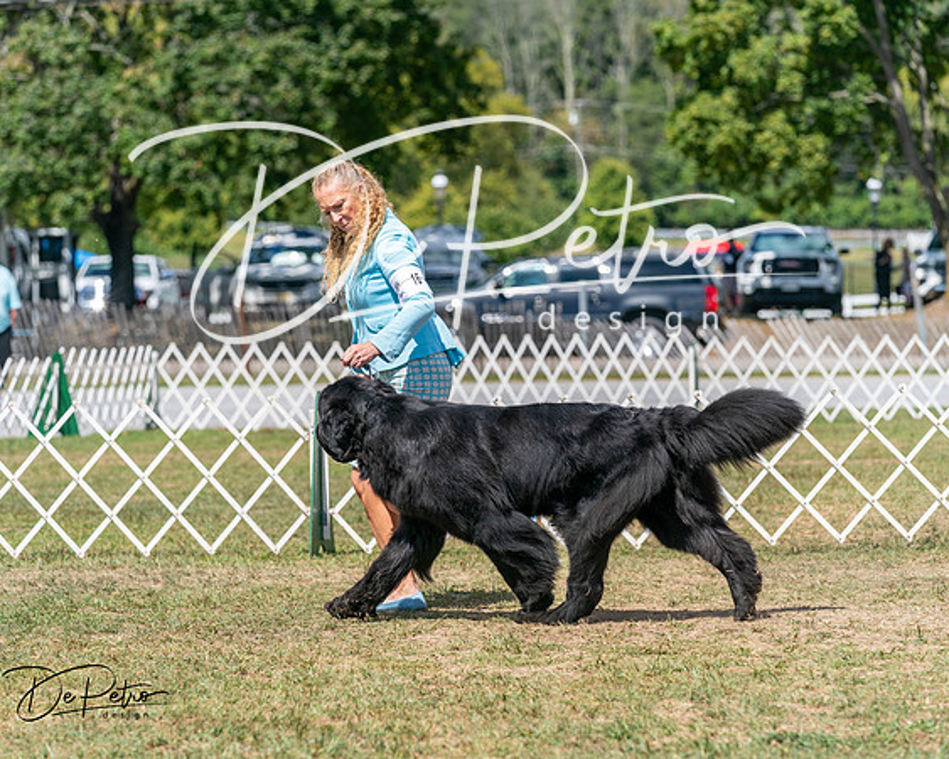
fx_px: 4300
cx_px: 474
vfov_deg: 10.1
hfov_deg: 12.6
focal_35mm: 153
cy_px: 380
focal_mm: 136
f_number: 4.5
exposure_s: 1/1600
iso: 200
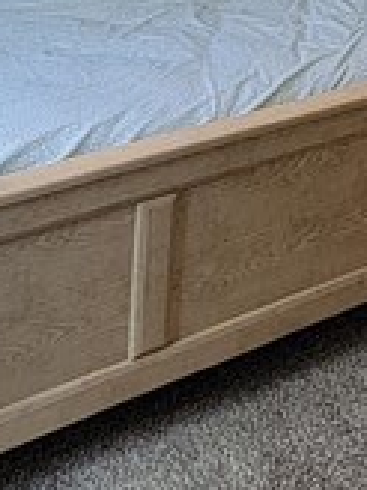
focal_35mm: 81
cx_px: 319
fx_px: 1145
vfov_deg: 22.1
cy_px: -111
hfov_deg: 18.0
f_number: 2.2
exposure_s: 1/60
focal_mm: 2.2
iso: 80
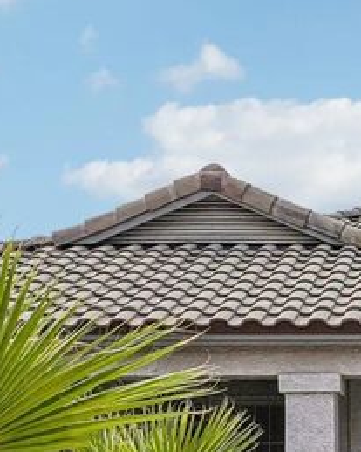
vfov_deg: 18.4
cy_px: 317
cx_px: 490
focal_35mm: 104
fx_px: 1390
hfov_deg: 14.1
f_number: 8
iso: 400
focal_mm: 28
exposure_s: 1/1600
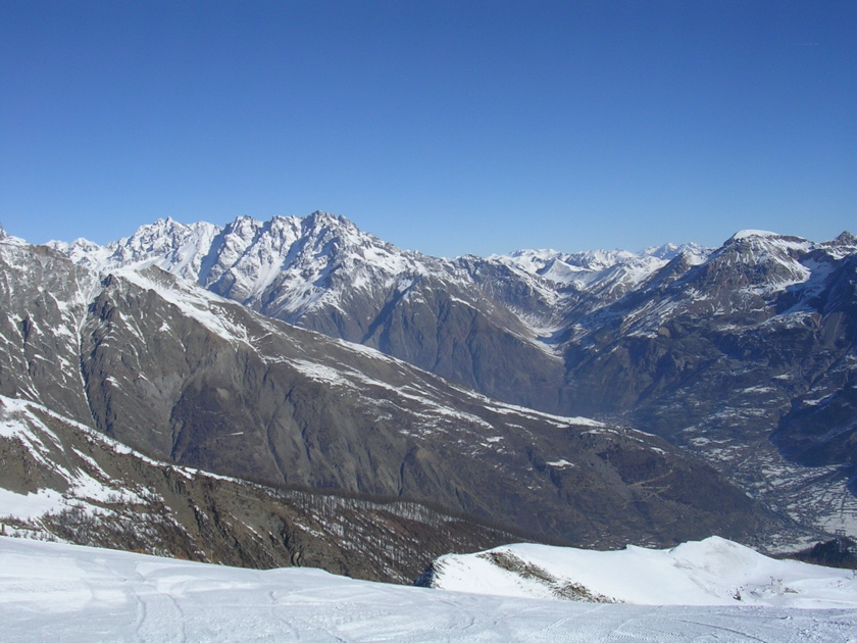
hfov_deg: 49.0
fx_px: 941
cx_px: 428
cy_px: 322
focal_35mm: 38
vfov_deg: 37.7
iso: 50
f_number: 5.6
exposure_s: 1/708
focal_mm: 5.8
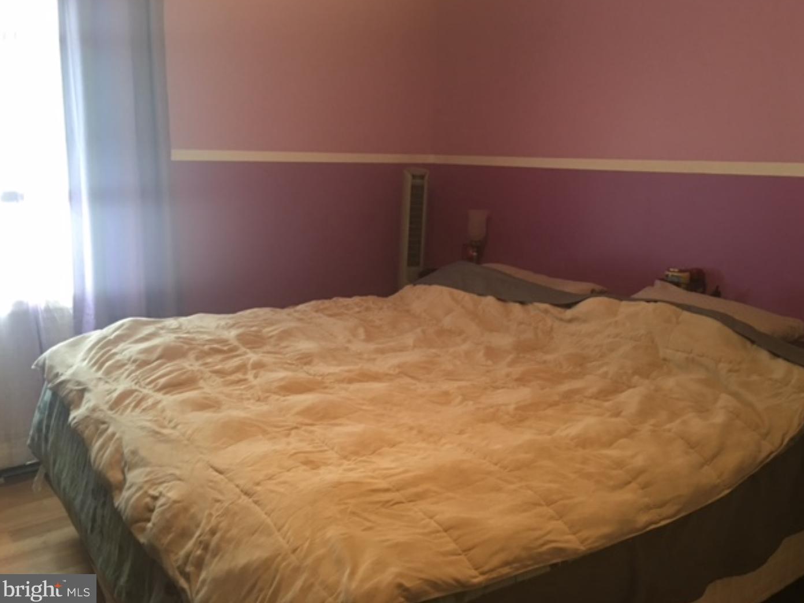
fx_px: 697
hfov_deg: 60.0
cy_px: 296
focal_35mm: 30
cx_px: 411
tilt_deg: -10.9
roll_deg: -1.6
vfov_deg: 46.8
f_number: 2.2
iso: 80
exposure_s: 1/15
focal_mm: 4.15
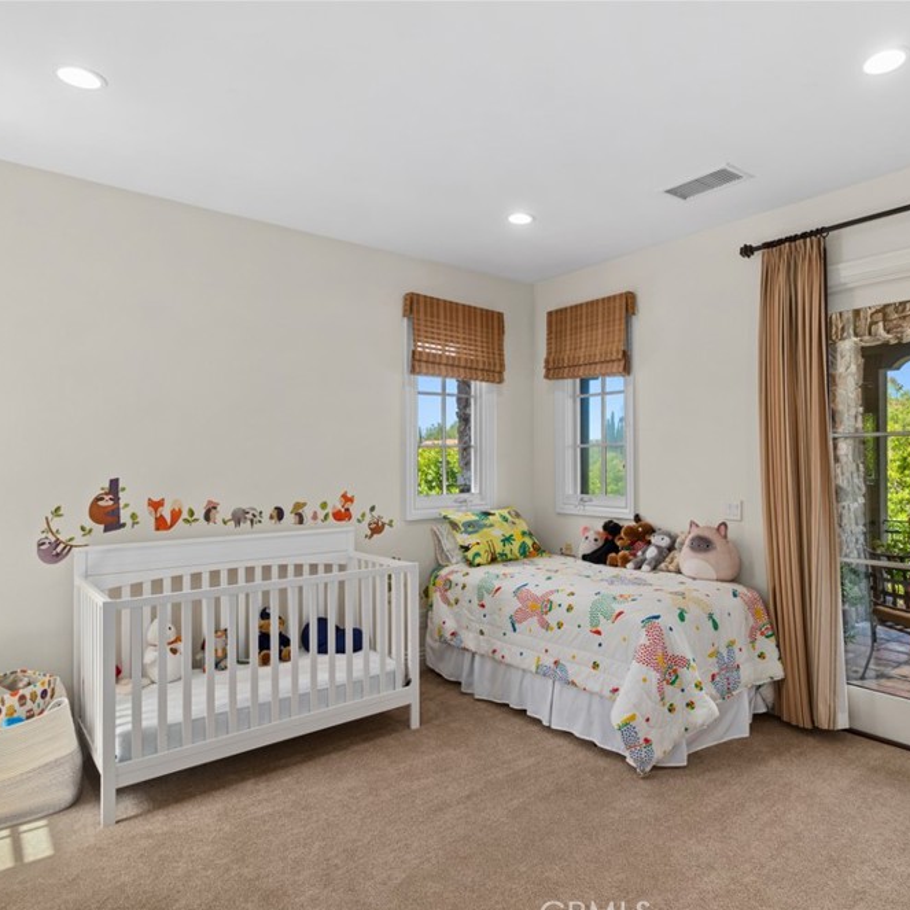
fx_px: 625
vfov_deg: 72.1
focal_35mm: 21
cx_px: 533
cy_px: 466
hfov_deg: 71.6
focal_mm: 16
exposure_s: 1/10
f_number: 9
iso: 200
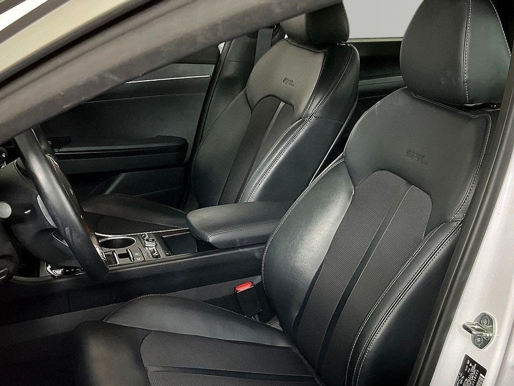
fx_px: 772
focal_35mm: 52
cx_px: 229
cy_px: 283
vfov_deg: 27.7
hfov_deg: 36.8
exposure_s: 1/60
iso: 50
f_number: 1.8
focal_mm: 3
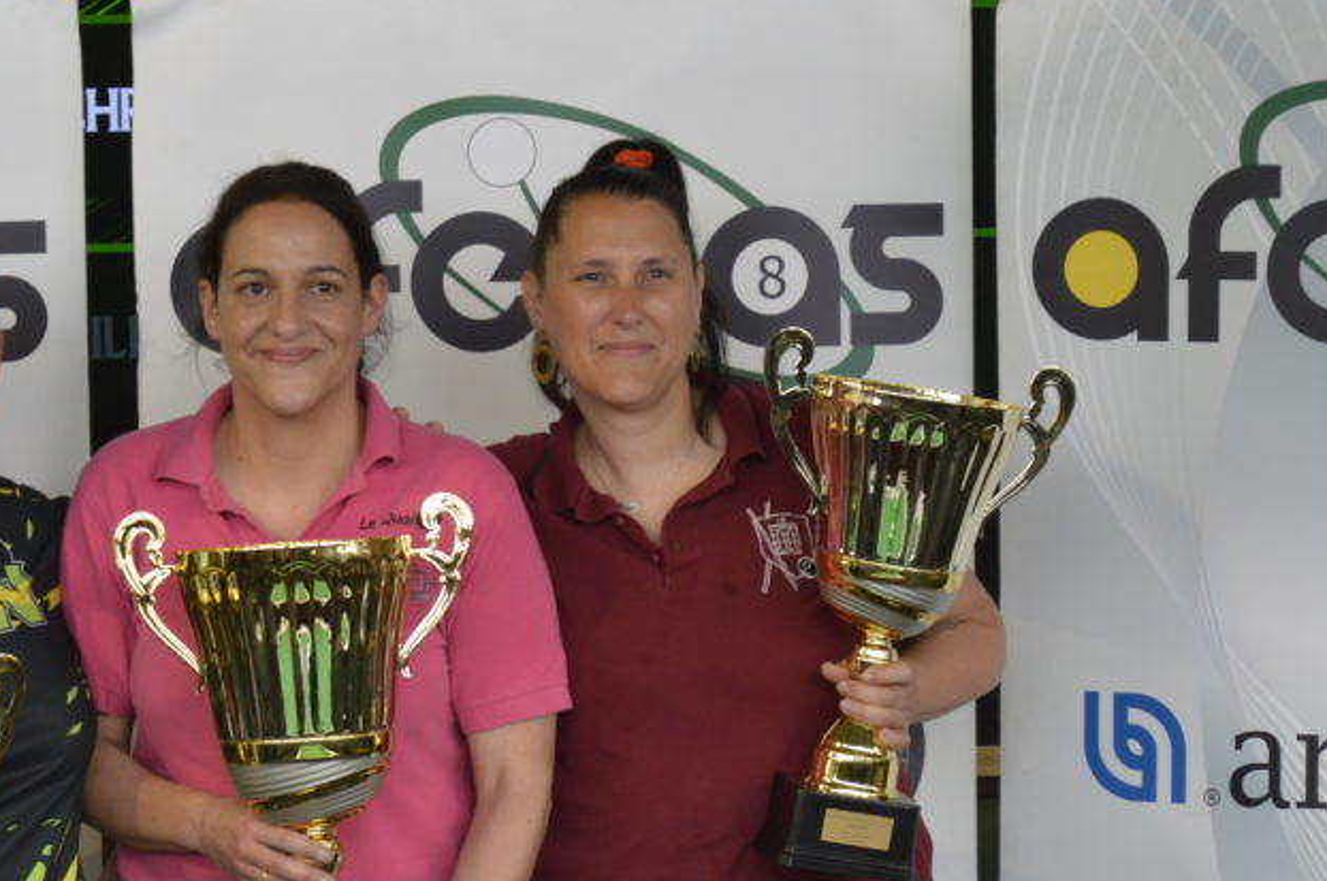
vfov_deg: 7.9
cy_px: 669
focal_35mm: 173
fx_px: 6369
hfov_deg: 11.9
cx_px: 322
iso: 720
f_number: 5.3
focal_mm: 70
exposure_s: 1/60
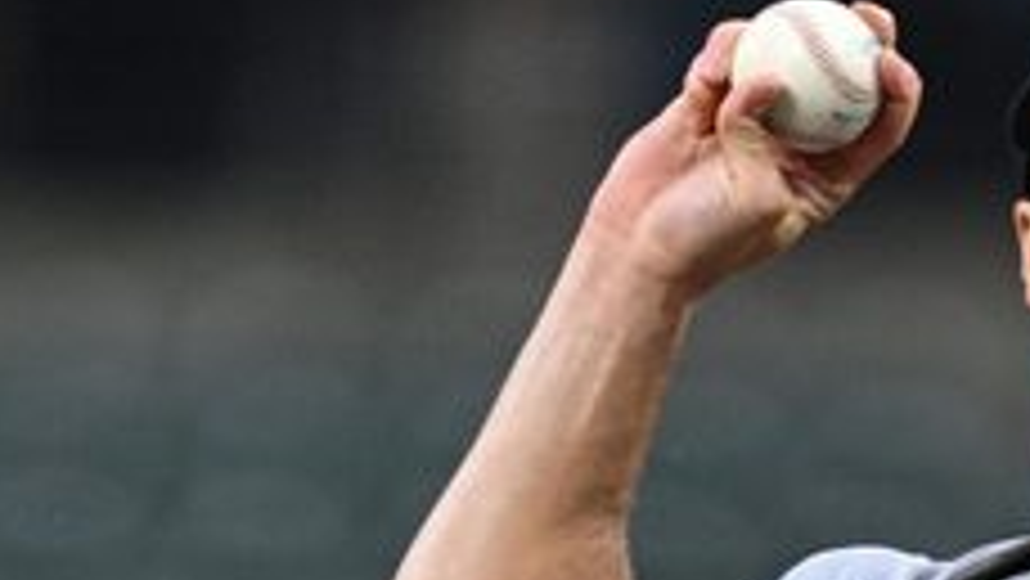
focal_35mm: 2194
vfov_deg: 0.6
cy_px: 1547
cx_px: 990
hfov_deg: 1.0
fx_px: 59942
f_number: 2.8
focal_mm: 400
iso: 1250
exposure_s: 1/2500
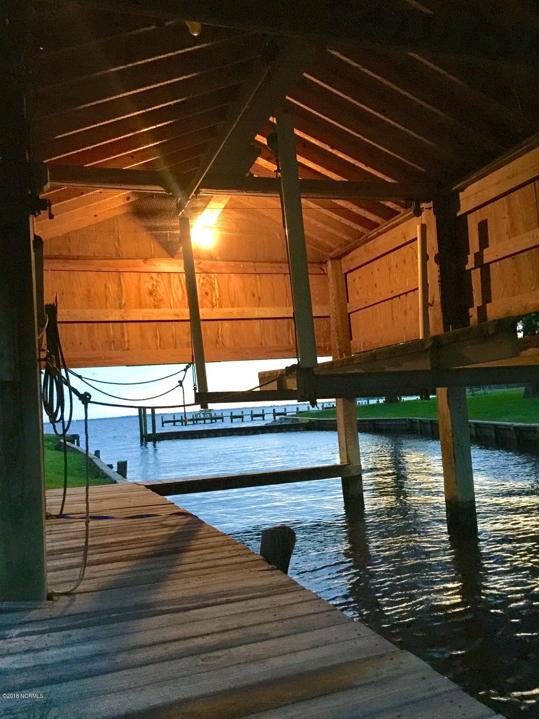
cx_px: 270
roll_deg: +4.1
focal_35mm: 29
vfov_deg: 61.7
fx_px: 602
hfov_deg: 48.2
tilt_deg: +4.0
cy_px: 360
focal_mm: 4.15
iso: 200
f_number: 2.2
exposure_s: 1/8
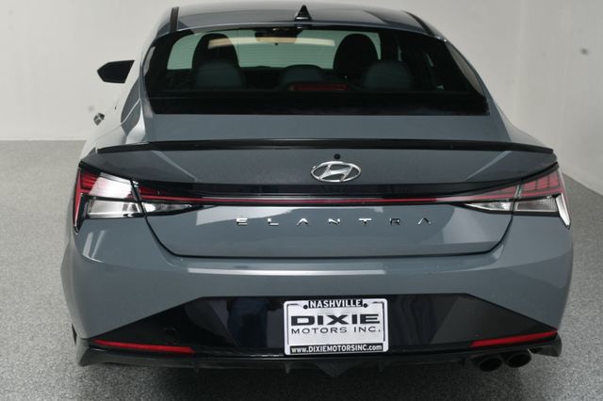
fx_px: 854
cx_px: 302
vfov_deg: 26.5
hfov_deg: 38.9
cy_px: 200
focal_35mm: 51
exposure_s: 1/160
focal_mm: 34
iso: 100
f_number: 11
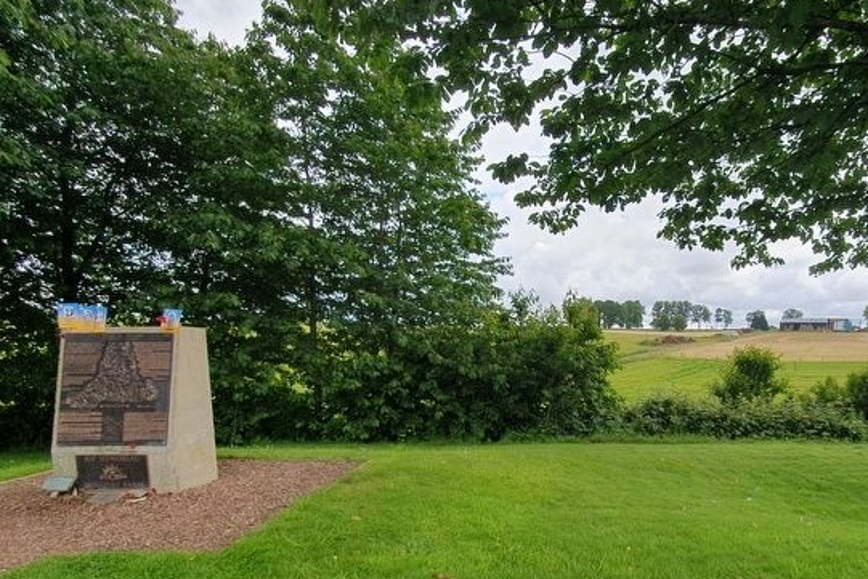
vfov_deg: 60.5
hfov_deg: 81.7
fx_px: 482
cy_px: 387
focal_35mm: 20
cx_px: 565
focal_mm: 1.8
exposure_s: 1/592
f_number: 2.2
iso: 50
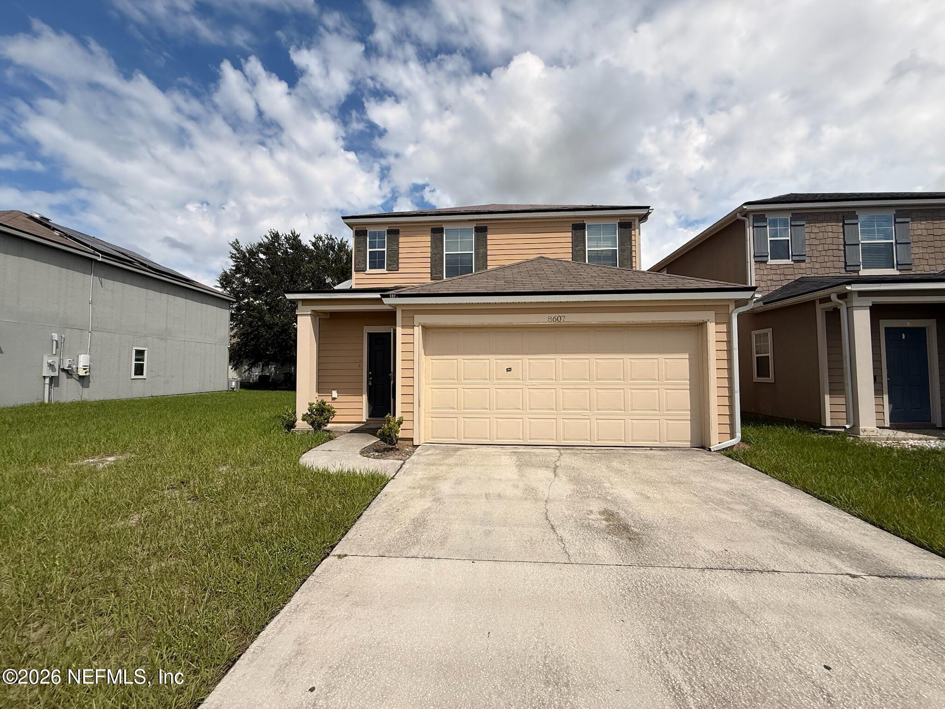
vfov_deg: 85.7
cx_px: 472
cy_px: 354
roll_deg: -1.7
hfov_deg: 102.1
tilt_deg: +4.1
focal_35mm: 14
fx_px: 382
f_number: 2.2
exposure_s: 1/4149
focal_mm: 2.22
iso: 50
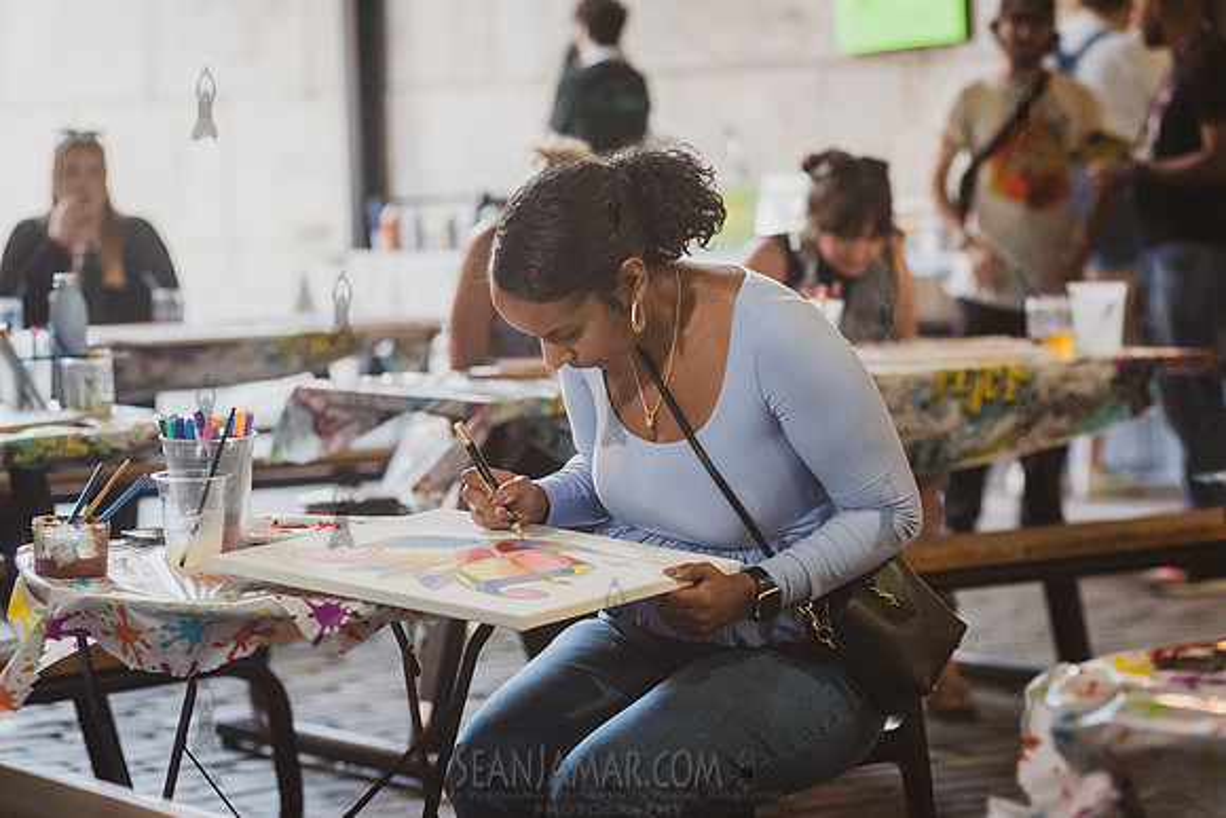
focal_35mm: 113
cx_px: 613
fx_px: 3848
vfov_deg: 12.1
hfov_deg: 18.1
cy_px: 409
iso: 5000
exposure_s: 1/160
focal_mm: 112
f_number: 4
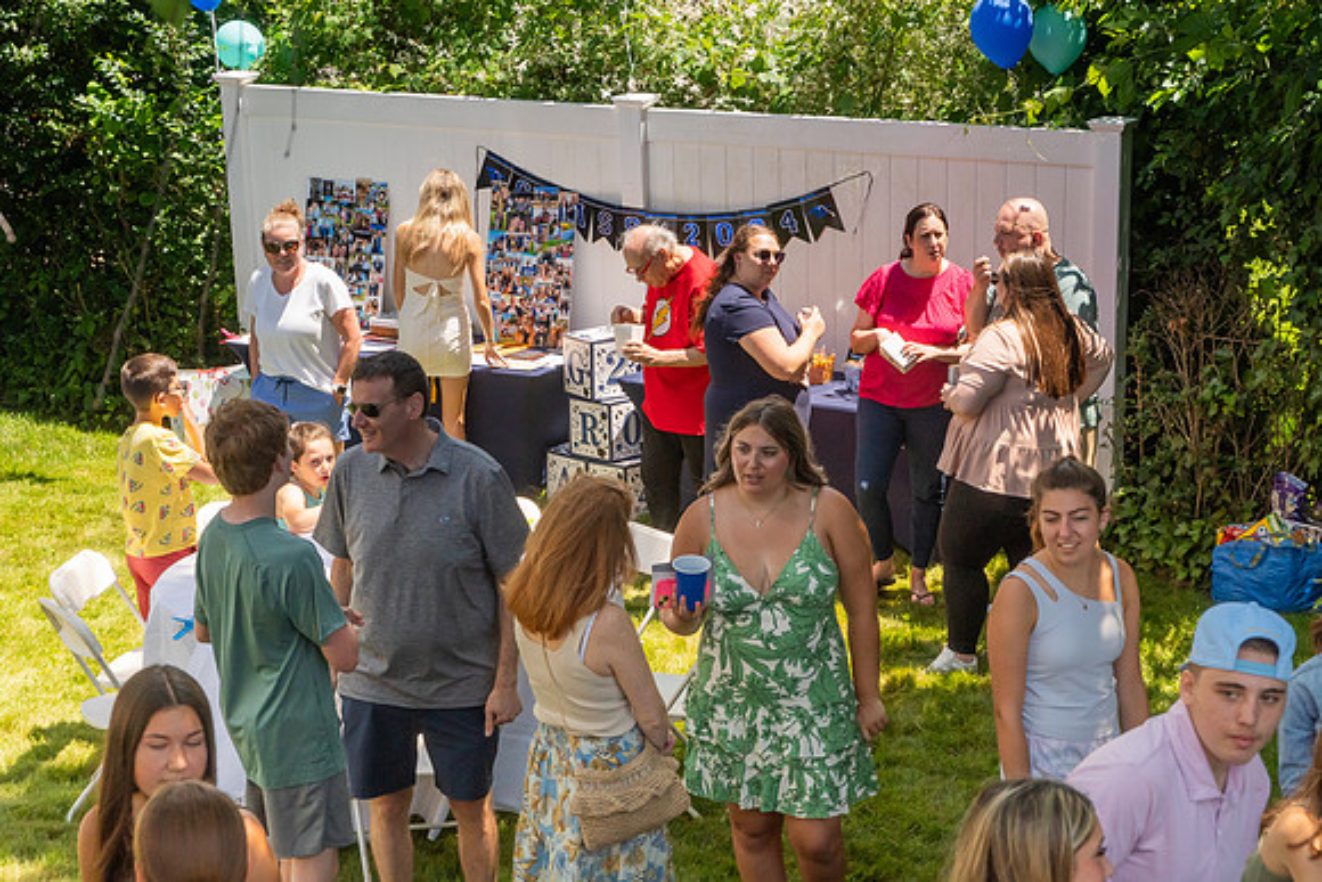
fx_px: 2534
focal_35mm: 69
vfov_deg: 19.7
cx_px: 661
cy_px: 441
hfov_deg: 29.2
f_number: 9
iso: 640
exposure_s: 1/1000
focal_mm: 46
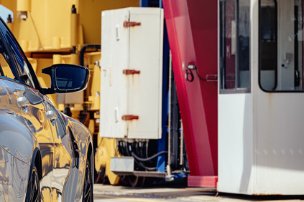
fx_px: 3234
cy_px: 127
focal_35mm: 383
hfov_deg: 5.4
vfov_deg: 3.6
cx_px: -75
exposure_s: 1/160
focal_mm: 135
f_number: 10
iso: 100
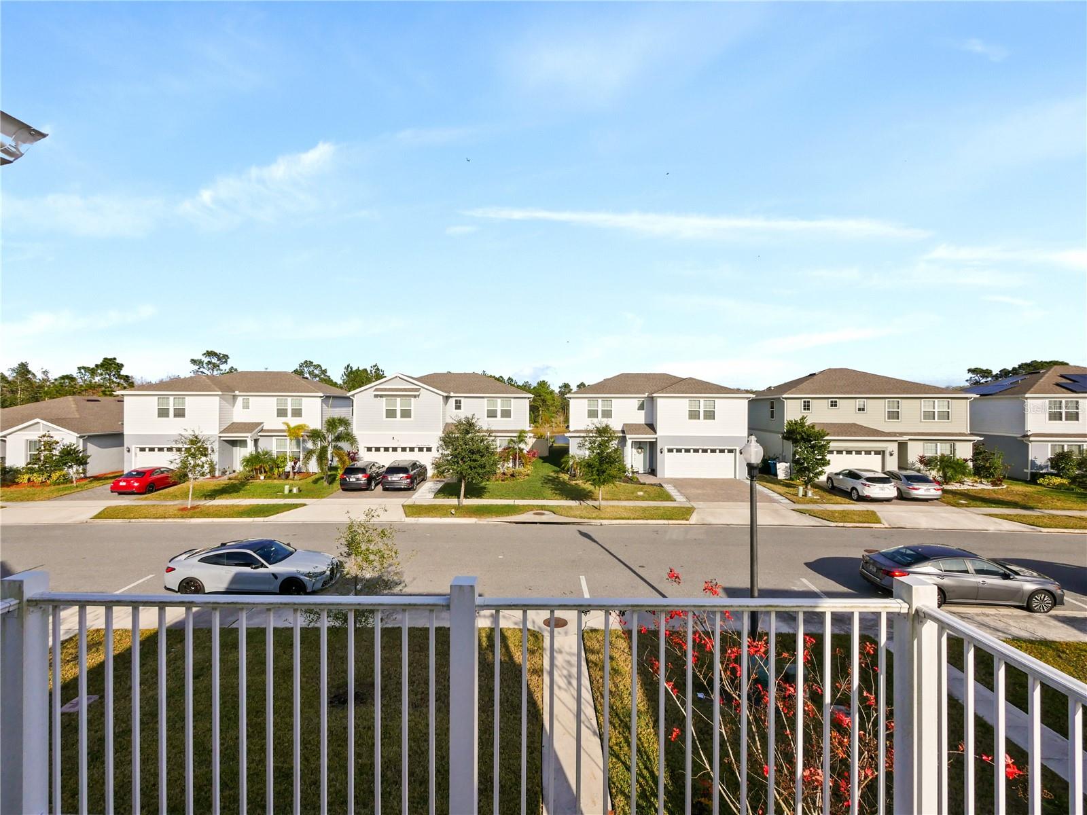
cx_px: 544
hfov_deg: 102.1
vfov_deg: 85.7
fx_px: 440
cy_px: 408
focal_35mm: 14
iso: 200
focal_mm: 7
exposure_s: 1/640
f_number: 9
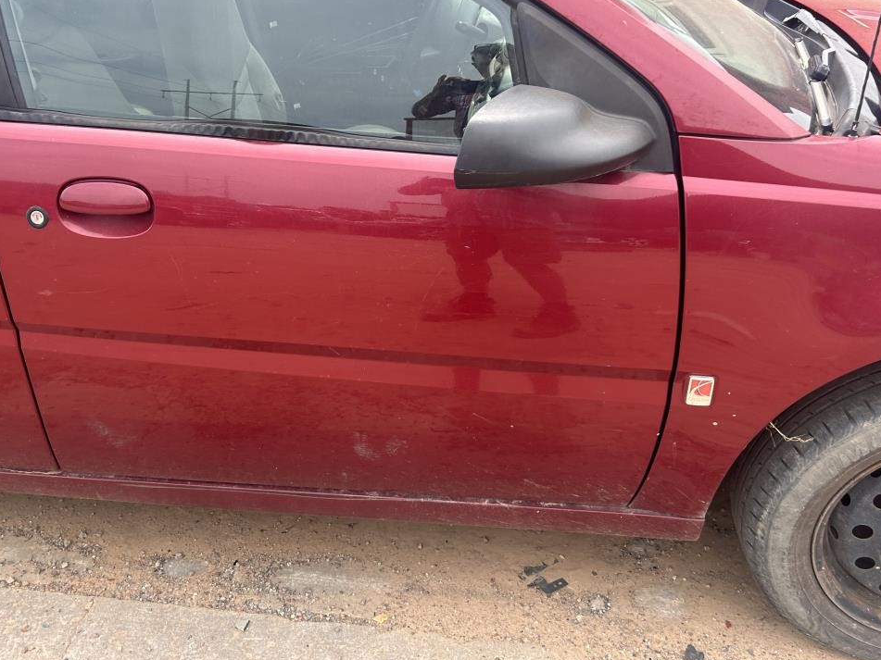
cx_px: 353
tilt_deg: -24.9
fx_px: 891
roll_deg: -1.8
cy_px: 249
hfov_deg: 52.3
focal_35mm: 35
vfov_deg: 40.4
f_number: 1.5
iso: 50
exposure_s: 1/932
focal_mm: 5.7
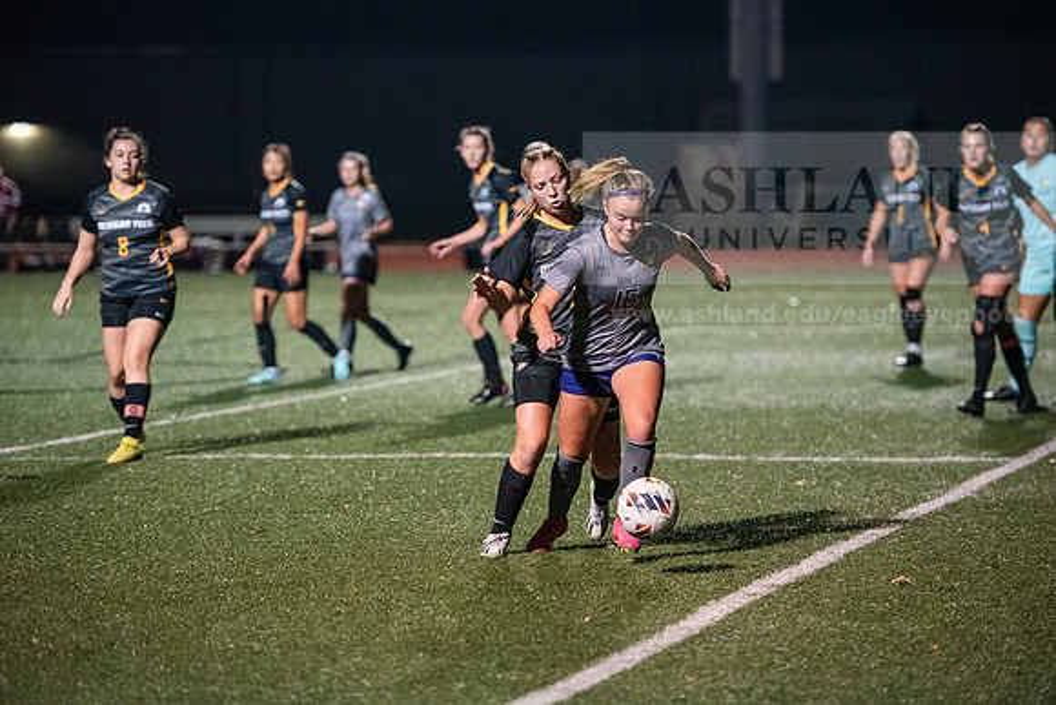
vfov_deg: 8.9
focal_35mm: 155
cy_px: 352
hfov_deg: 13.2
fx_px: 4548
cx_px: 528
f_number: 2.8
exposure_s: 1/1000
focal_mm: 155
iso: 8000
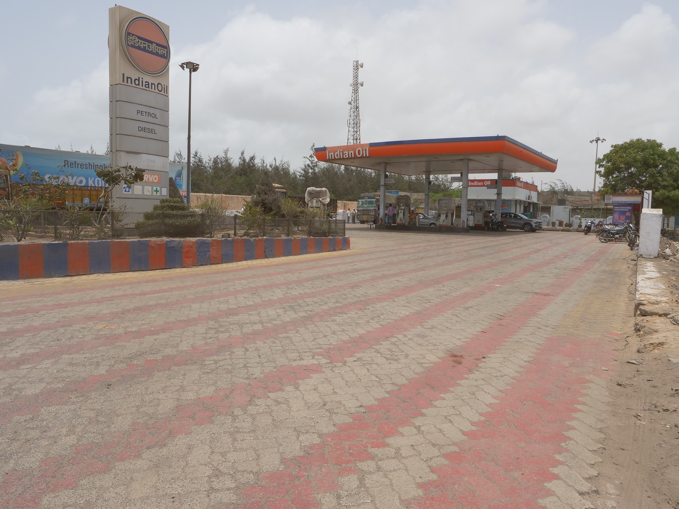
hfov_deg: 71.6
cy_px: 254
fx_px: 471
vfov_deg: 56.8
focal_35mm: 24
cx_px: 340
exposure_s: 1/125
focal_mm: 12
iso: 200
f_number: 16
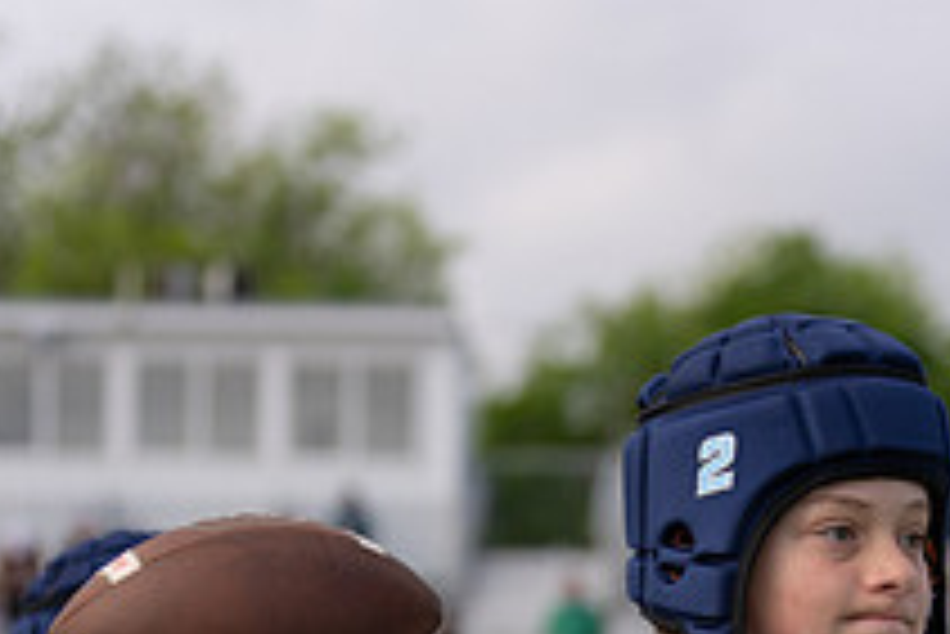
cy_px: 866
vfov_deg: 7.1
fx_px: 5070
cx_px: 711
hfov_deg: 10.7
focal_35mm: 192
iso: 100
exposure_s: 1/2000
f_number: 2.8
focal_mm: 70
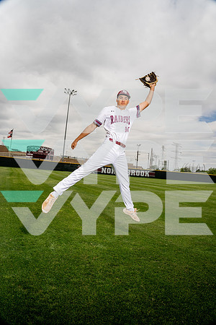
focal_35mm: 20
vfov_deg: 84.0
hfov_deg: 61.9
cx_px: 108
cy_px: 162
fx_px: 180
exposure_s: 1/800
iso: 400
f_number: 11
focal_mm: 20
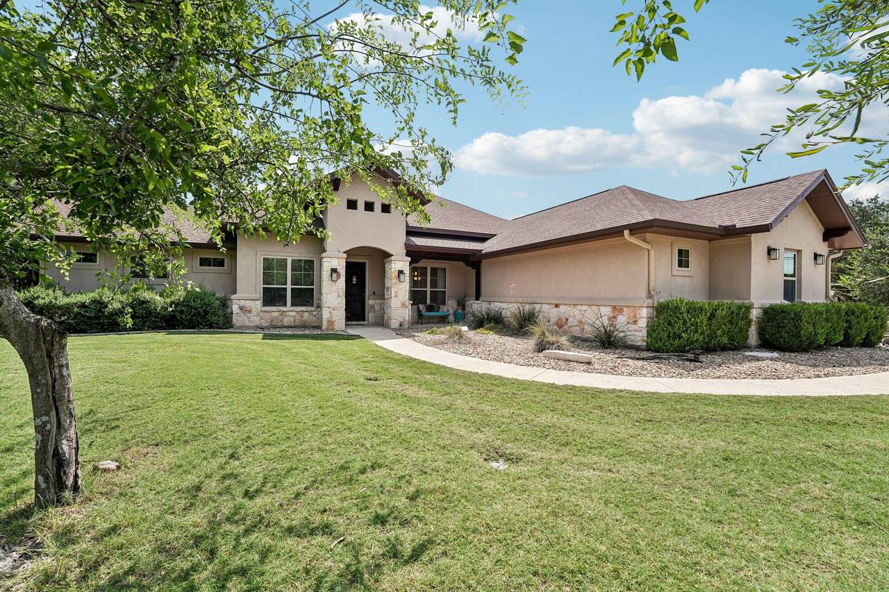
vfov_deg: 81.2
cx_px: 444
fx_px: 346
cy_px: 296
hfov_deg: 104.3
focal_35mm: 14
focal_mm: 14
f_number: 8
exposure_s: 1/640
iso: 400
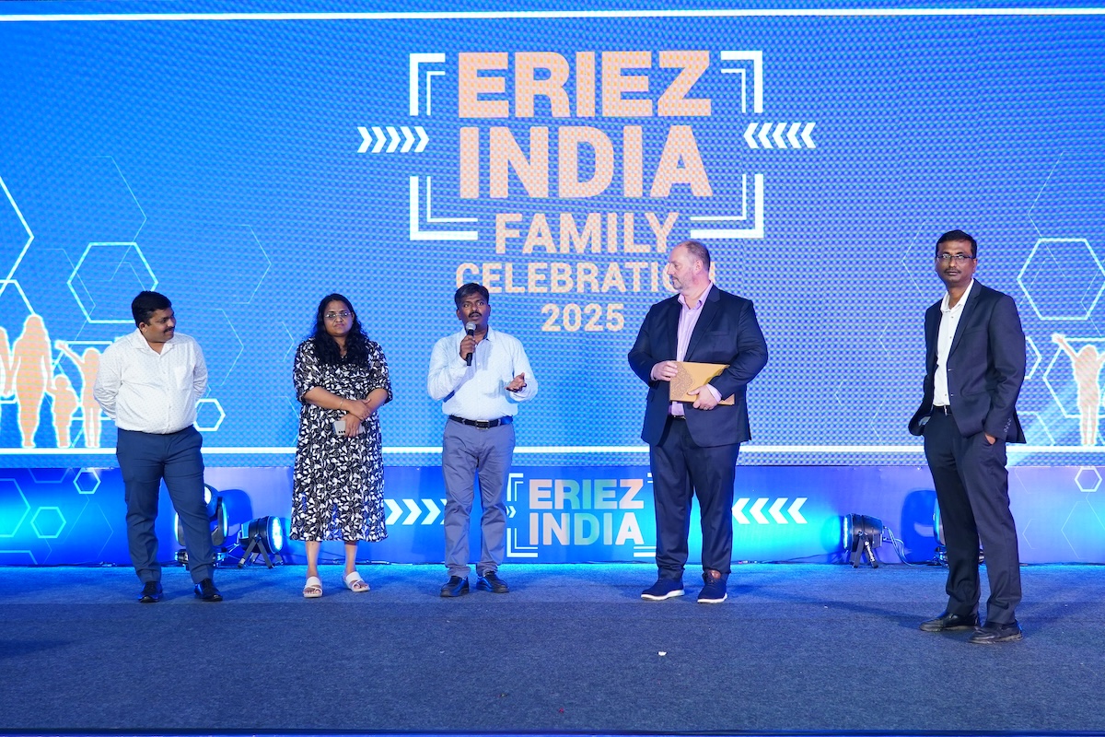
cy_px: 368
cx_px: 552
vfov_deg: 29.9
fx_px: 1381
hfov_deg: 43.6
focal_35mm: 45
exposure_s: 1/200
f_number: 4
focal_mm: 30
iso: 1600
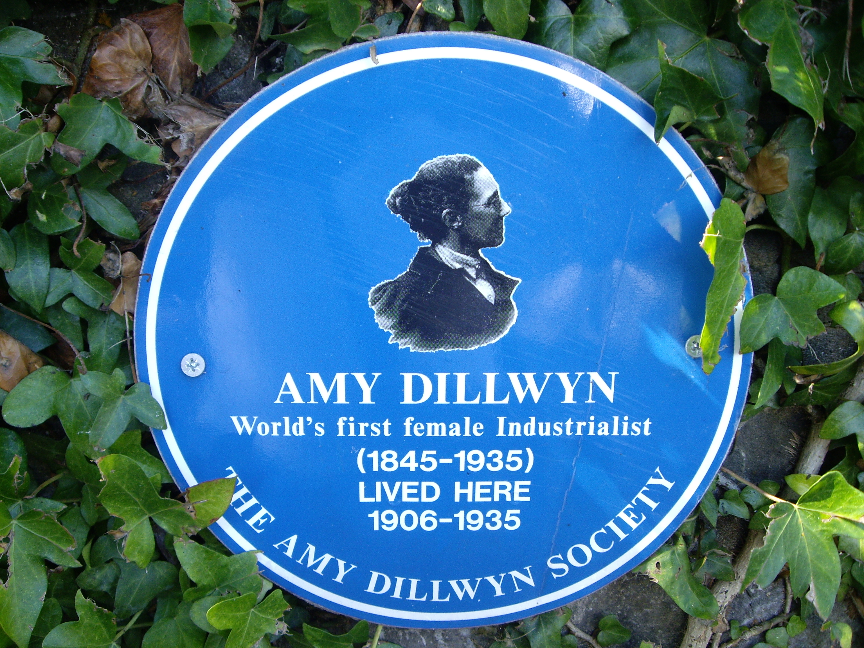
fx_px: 948
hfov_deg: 49.0
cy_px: 324
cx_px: 432
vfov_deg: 37.7
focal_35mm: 38
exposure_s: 1/60
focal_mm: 6.2
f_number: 2.7
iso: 100
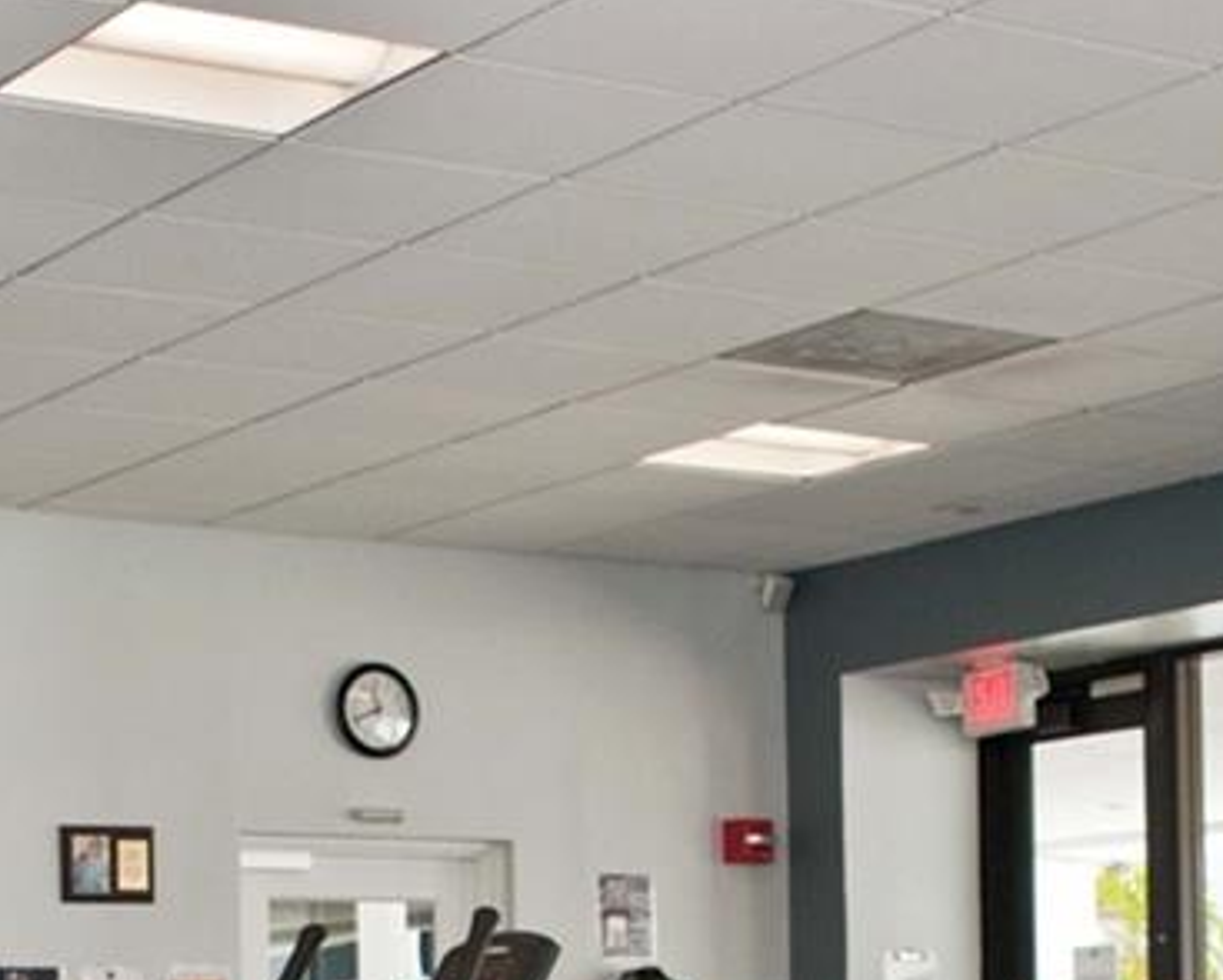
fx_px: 3549
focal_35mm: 98
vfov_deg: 15.2
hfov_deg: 19.5
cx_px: 523
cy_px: 1145
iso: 400
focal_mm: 24
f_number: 5.6
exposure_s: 1/125
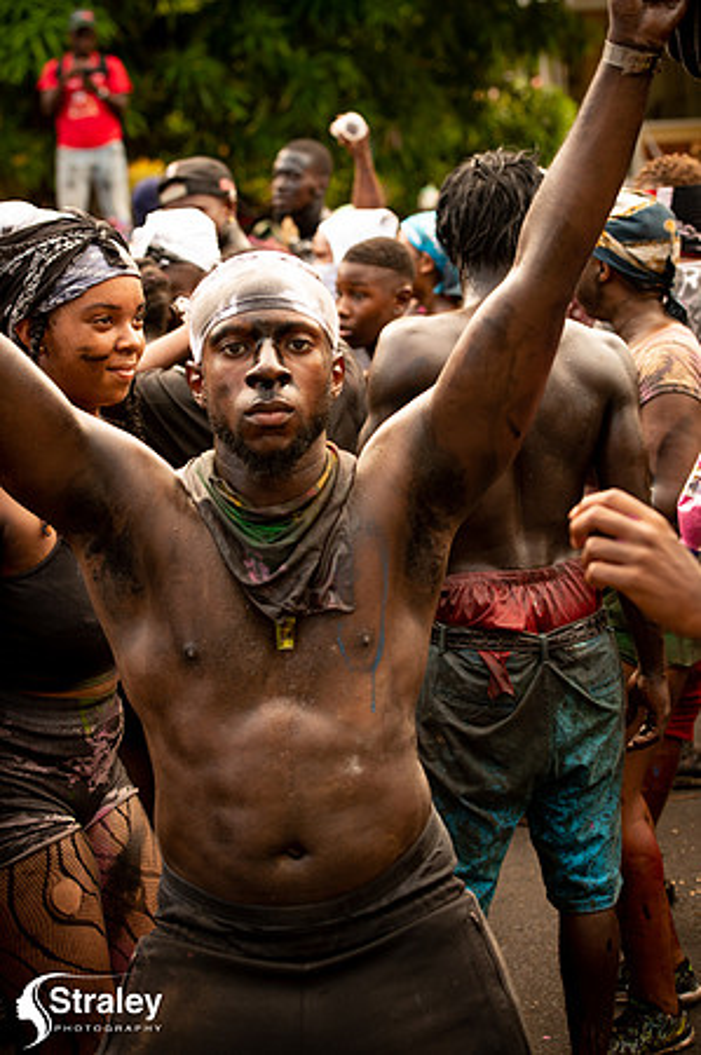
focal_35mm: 70
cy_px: 528
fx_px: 2049
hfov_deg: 19.4
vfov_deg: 28.9
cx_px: 350
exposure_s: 1/320
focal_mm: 70
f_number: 5
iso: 640
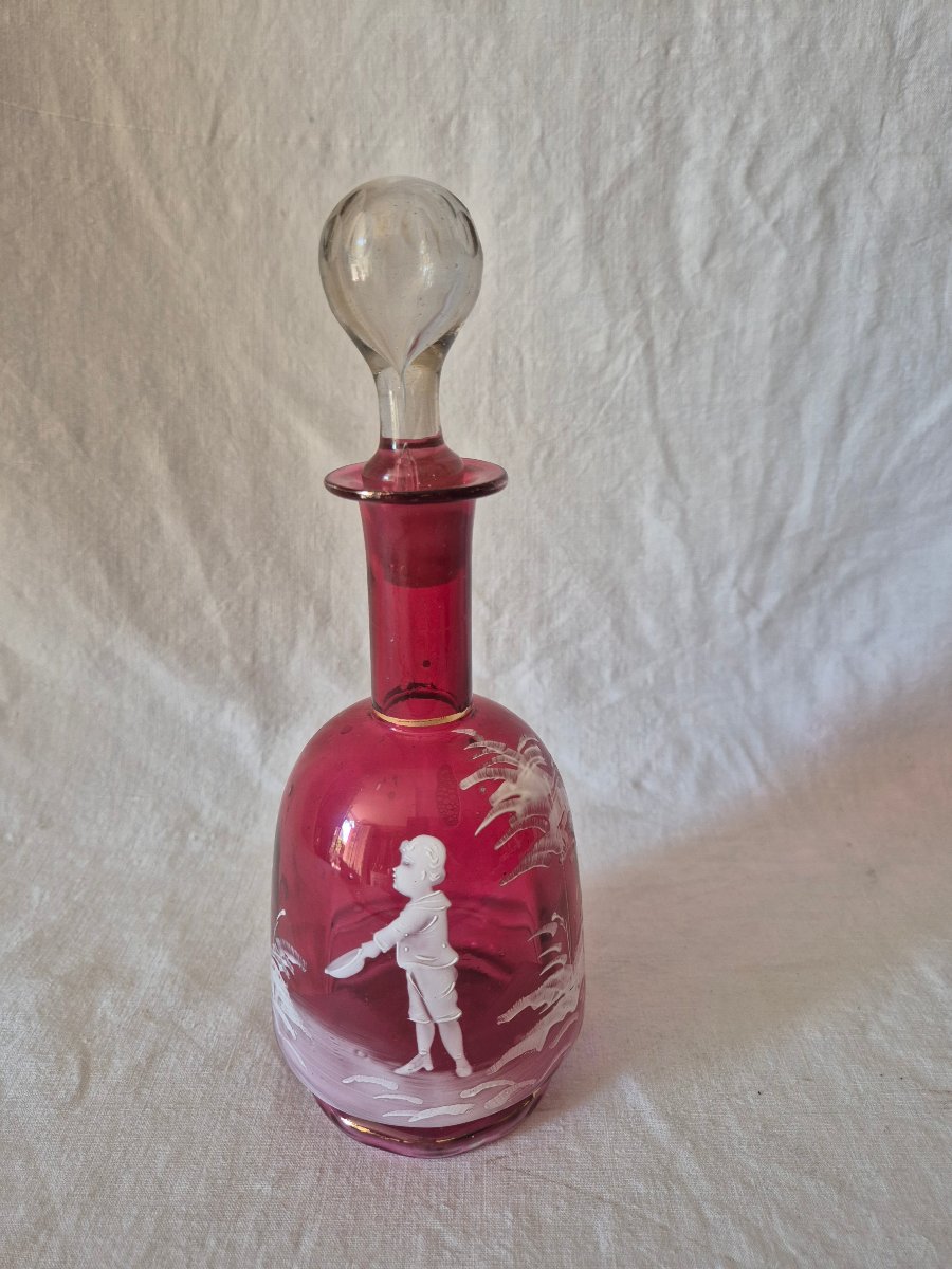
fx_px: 843
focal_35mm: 23
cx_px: 476
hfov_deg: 58.9
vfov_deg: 73.9
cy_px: 634
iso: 200
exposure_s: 1/100
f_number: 1.8
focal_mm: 5.4
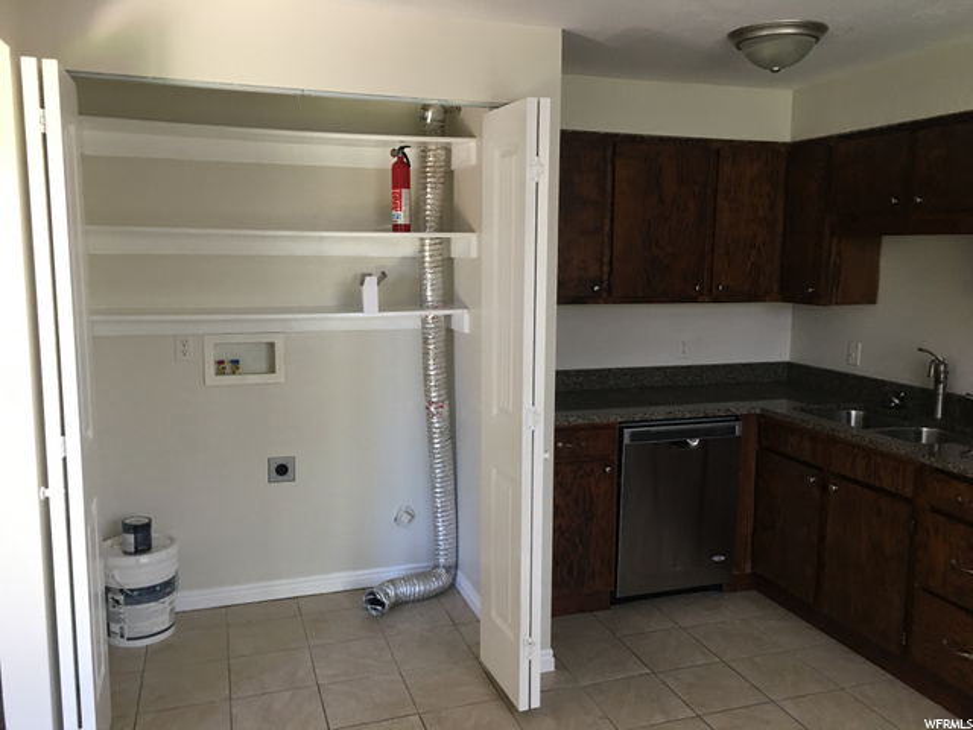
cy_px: 365
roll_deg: -0.4
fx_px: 815
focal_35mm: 29
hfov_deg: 61.7
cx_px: 486
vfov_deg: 48.2
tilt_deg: -6.4
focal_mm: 4.15
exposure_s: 1/15
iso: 50
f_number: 2.2
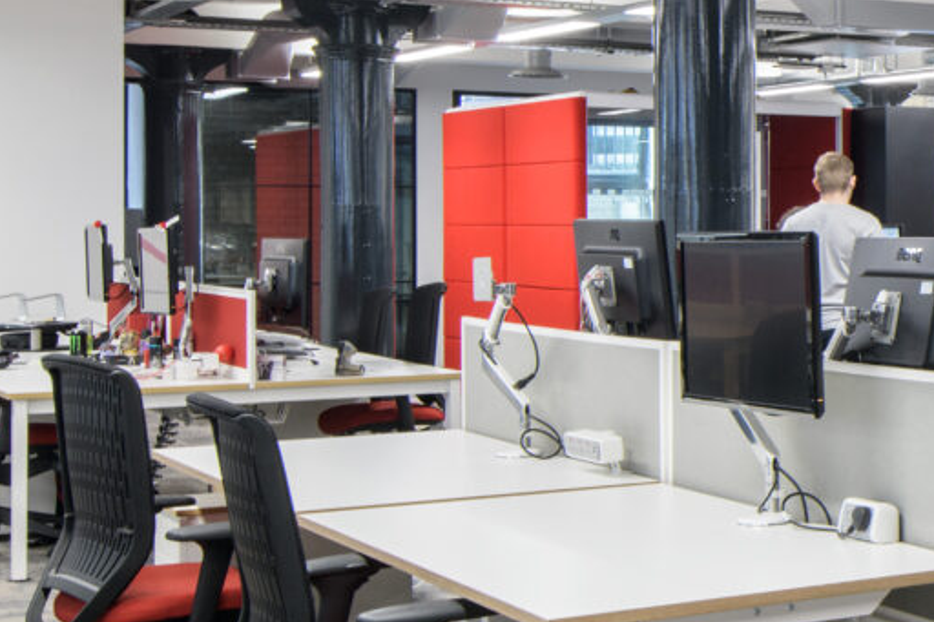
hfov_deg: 21.6
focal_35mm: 76
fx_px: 1971
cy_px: 19
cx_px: 1454
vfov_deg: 17.6
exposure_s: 1/2.5
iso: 200
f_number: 11
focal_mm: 19
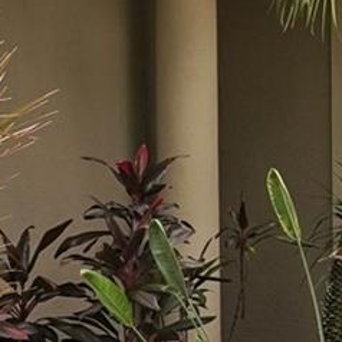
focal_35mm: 143
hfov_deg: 10.0
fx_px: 1598
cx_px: 931
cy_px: 164
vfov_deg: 12.2
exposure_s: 1/160
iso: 400
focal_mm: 25
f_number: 8
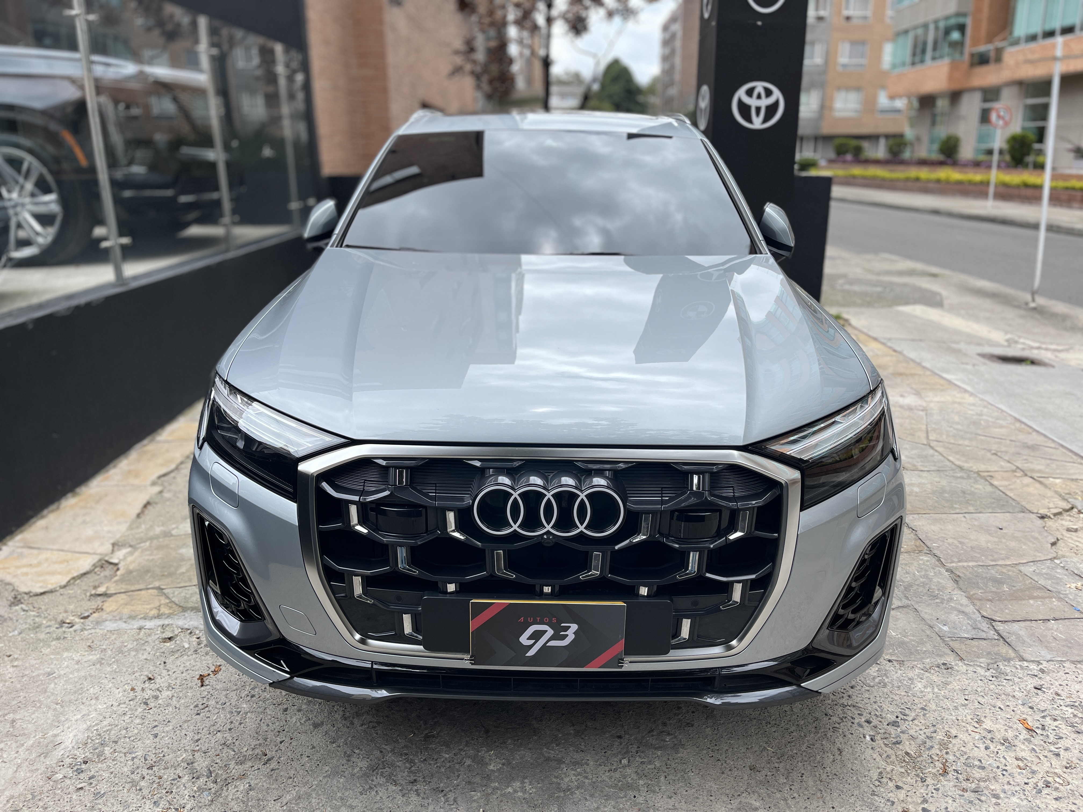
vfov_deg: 53.1
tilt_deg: -17.0
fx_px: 813
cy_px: 406
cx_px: 542
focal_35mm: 26
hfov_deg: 67.3
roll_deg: +0.4
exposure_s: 1/1623
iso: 50
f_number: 1.6
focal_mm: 5.1
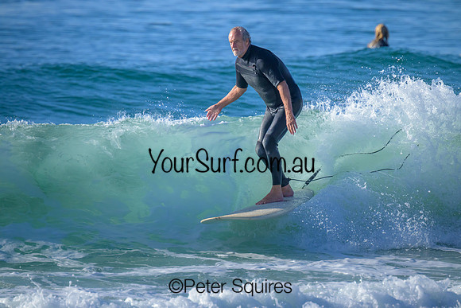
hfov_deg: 2.6
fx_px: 10246
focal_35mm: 800
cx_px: 230
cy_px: 154
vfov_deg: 1.7
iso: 2200
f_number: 11
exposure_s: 1/2500
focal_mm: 800
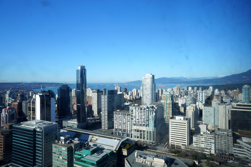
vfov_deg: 53.0
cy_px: 84
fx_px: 167
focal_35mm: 24
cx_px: 126
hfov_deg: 73.8
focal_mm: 16
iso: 200
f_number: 13
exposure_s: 1/250
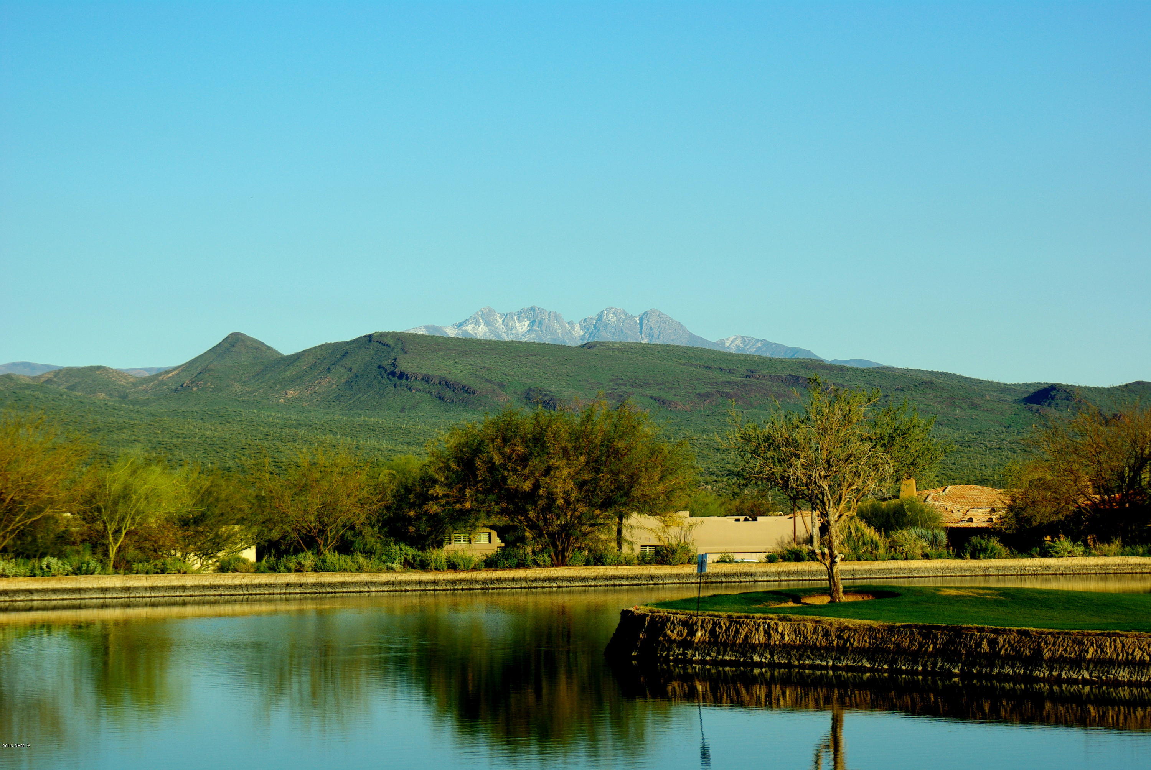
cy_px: 385
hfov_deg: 15.2
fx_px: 4321
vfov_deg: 10.2
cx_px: 576
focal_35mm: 135
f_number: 6.7
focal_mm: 90
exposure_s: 1/350
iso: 100
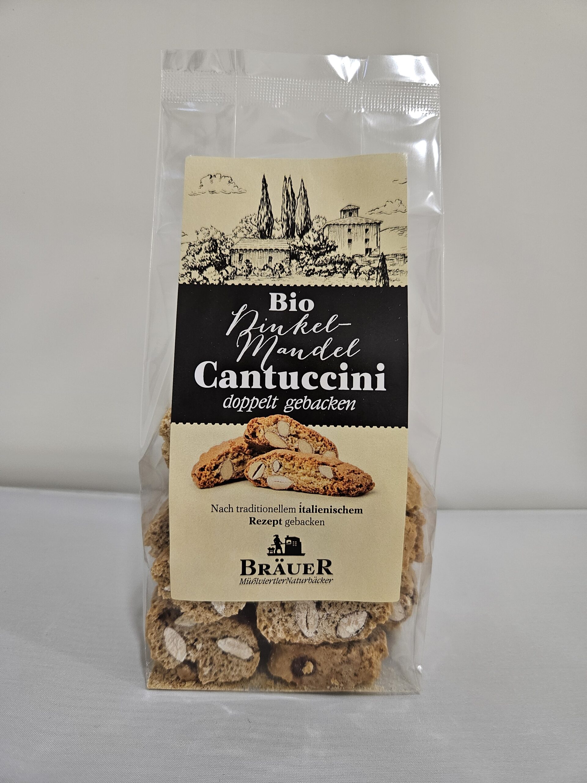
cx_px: 294
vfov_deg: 73.9
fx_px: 520
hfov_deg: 58.9
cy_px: 392
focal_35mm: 23
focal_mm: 5.4
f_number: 1.8
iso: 125
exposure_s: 1/100
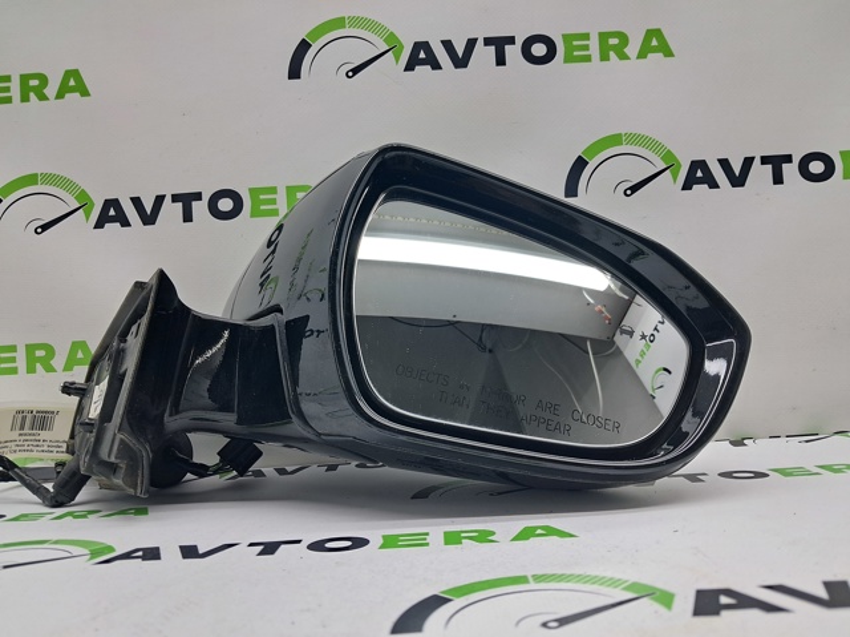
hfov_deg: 65.4
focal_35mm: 27
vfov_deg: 51.3
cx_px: 425
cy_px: 318
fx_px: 662
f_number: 1.8
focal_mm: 4
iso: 50
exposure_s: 1/100
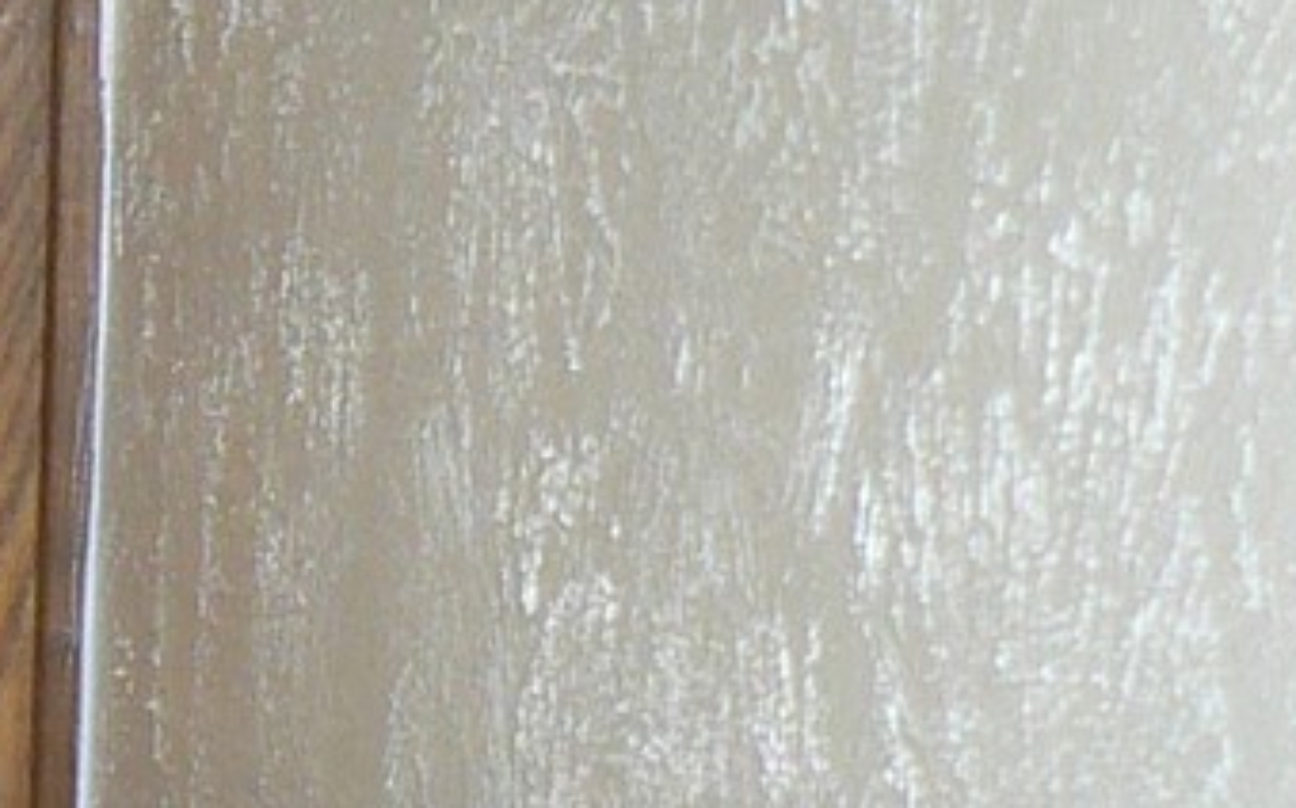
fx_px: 8118
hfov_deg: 8.2
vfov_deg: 5.6
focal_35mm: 230
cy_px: 1182
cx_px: -2066
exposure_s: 1/30
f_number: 2.8
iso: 100
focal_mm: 6
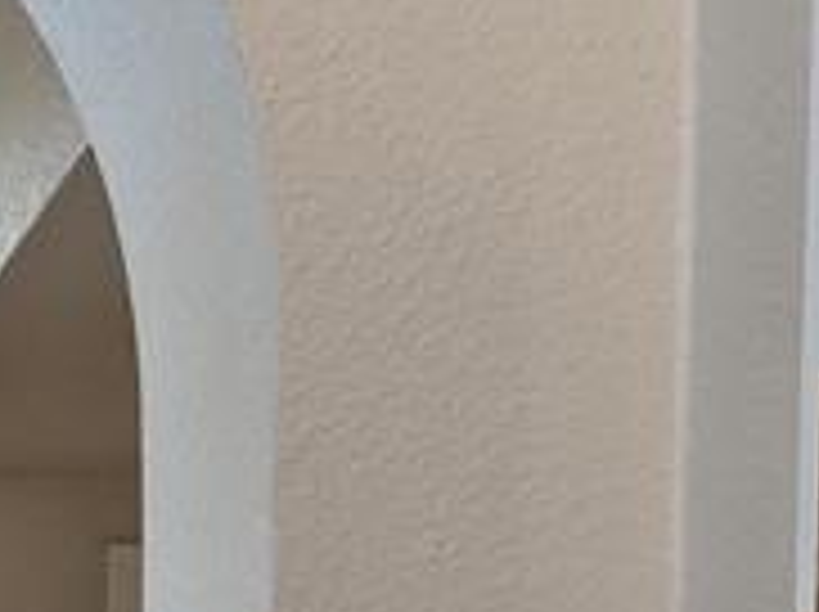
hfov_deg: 12.8
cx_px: -81
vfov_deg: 9.2
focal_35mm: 152
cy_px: 1184
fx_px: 3592
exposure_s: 1/120
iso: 145
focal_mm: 4.44
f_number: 1.8
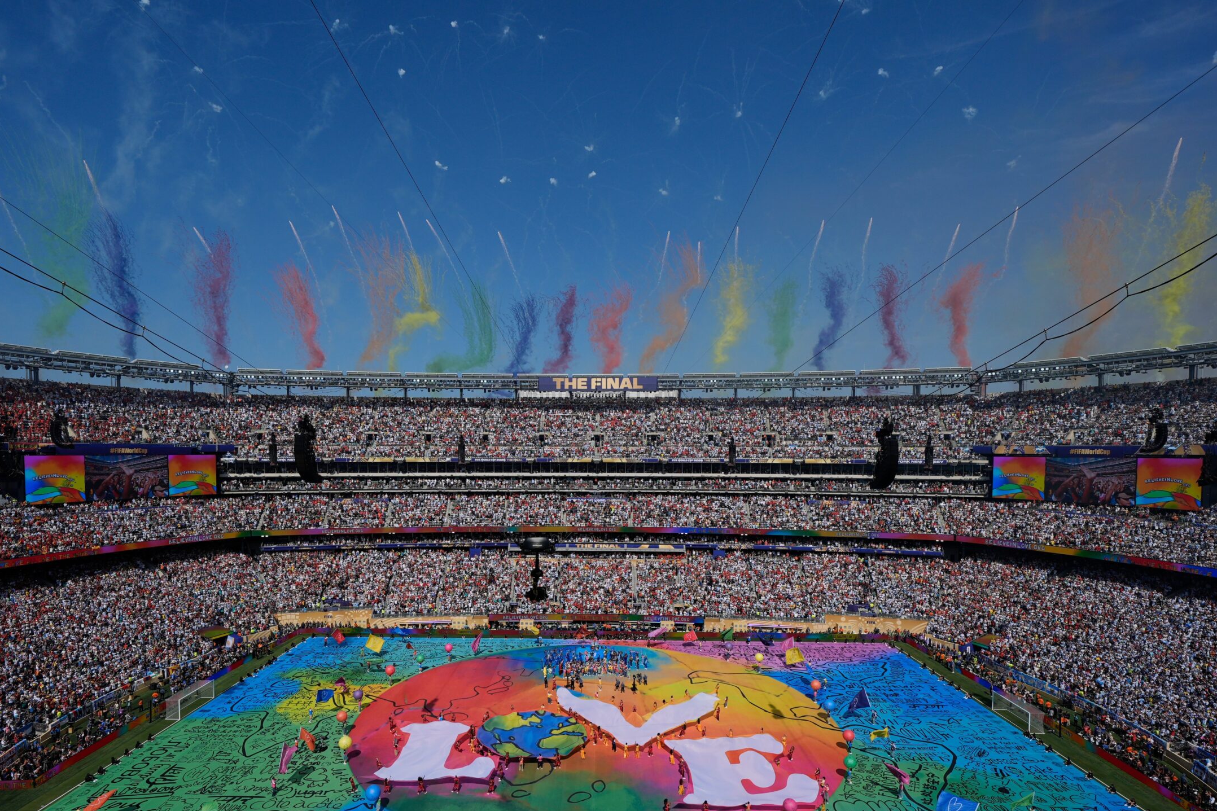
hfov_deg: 86.9
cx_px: 593
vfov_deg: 64.1
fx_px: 642
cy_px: 473
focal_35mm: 19
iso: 320
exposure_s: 1/4000
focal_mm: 16
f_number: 5.6
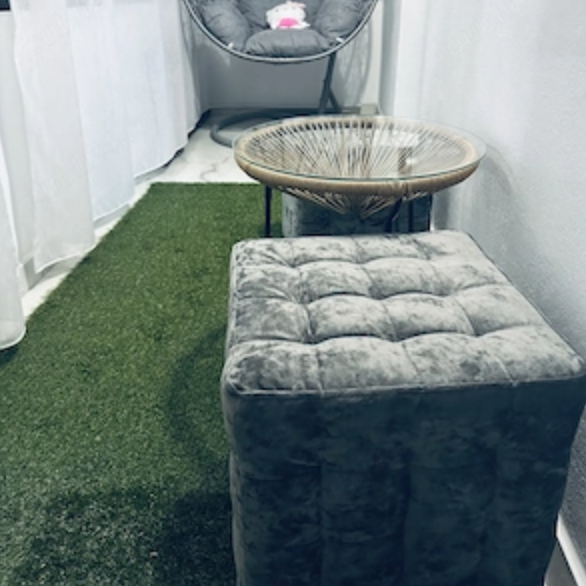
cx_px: 298
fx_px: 555
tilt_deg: -19.9
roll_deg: -1.6
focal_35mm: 29
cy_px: 194
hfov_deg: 55.6
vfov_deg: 54.5
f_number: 1.78
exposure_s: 1/50
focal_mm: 6.86
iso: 640
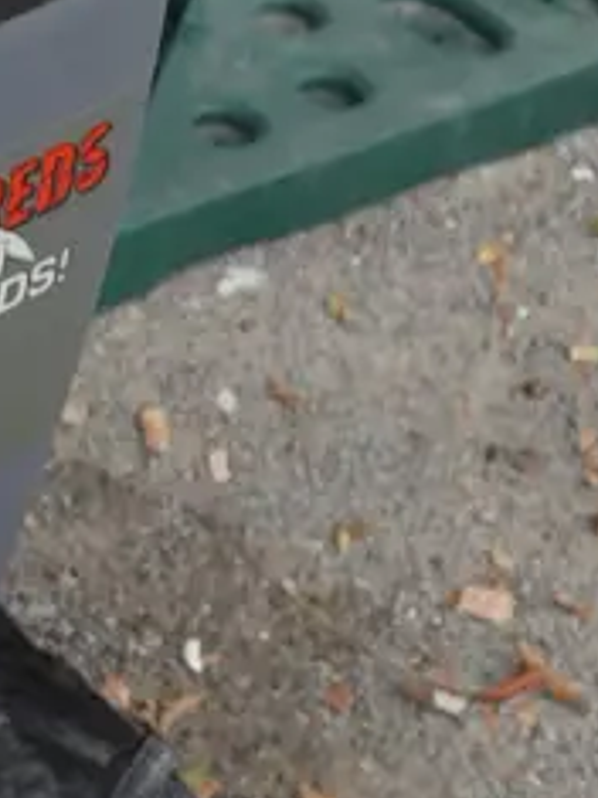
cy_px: 183
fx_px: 2813
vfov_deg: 16.1
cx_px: -398
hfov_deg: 11.4
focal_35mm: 122
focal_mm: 14
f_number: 3.5
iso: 500
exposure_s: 1/60
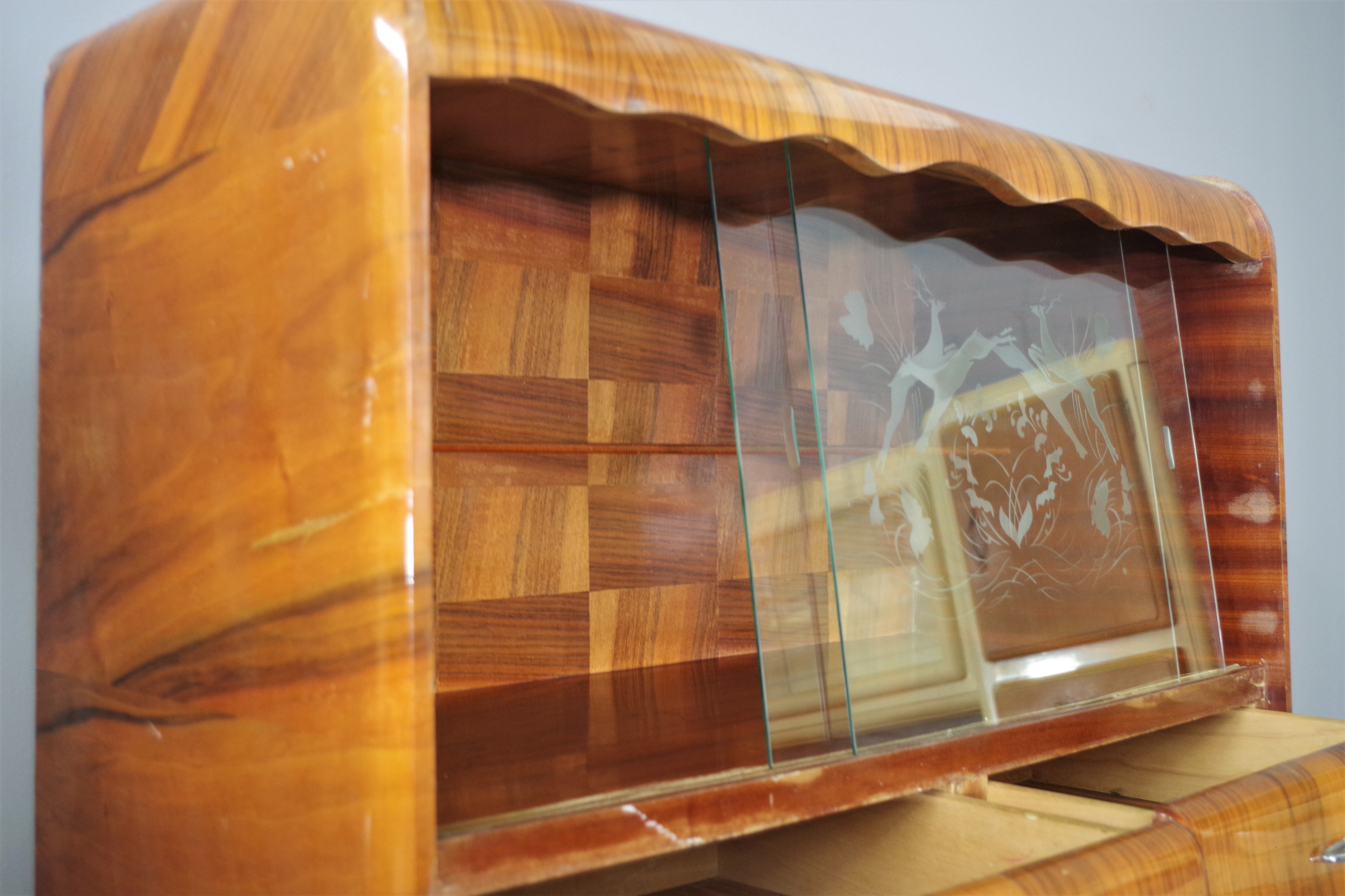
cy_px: 448
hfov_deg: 49.6
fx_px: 1457
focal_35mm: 39
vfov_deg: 34.2
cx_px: 672
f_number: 4
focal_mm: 26.25
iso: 800
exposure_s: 1/10
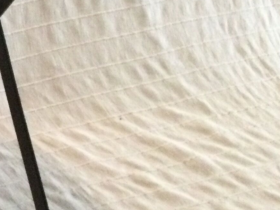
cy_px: 24
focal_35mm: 116
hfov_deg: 14.8
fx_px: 938
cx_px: -228
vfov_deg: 12.7
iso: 200
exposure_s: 1/17
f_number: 2.4
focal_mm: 3.3
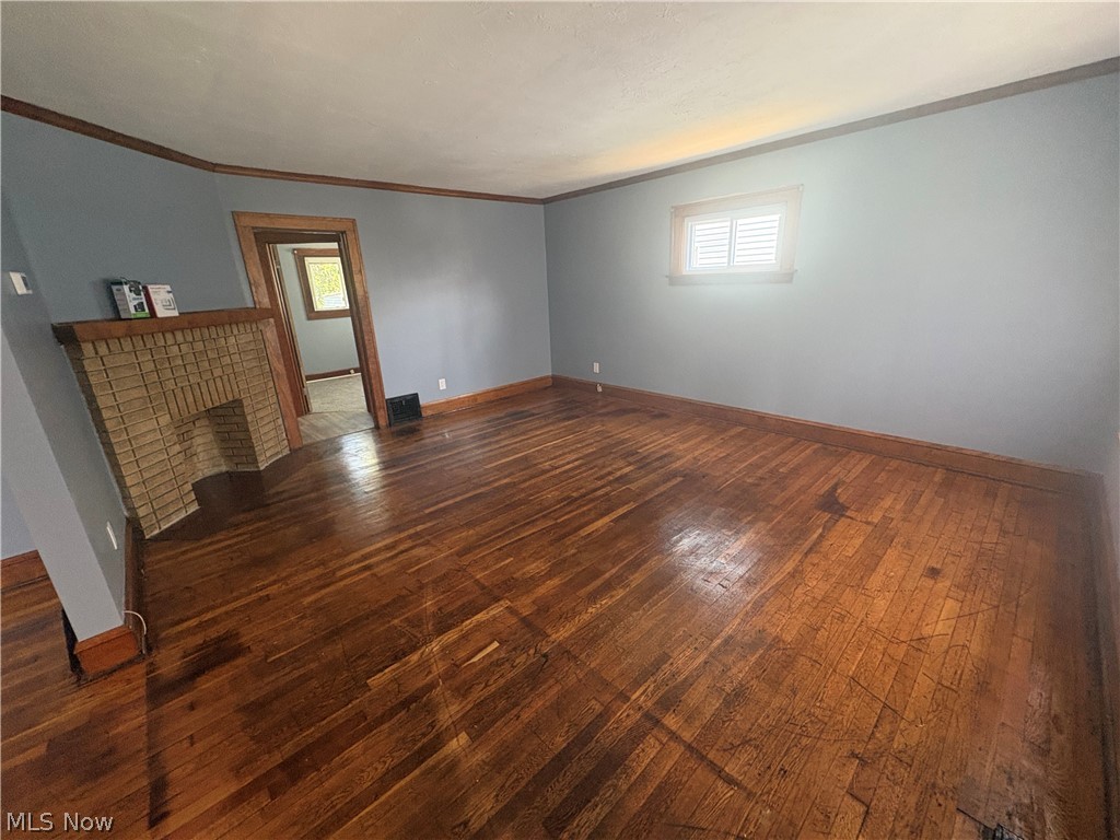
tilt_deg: -16.9
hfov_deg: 102.1
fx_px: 453
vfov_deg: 85.7
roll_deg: +2.9
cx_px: 560
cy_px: 420
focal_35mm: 14
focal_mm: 2.22
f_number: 2.2
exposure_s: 1/60
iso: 400
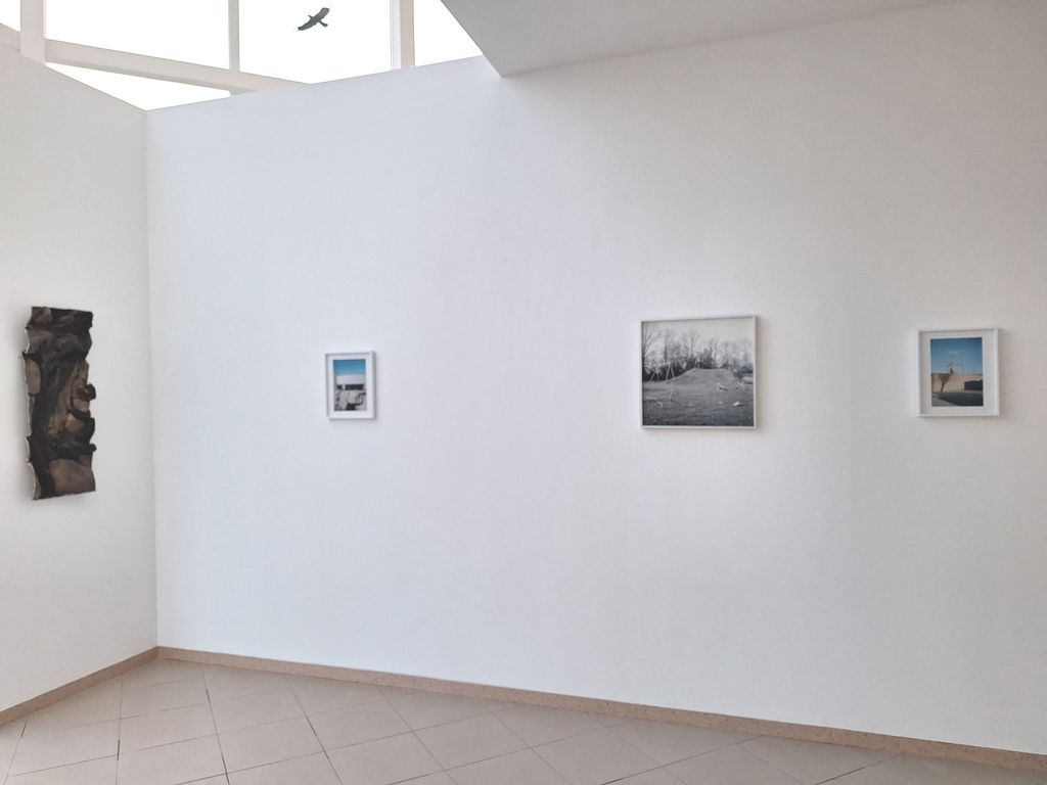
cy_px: 392
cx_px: 524
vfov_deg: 58.9
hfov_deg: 73.9
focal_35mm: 23
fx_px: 696
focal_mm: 5.54
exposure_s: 1/50
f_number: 1.8
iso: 80
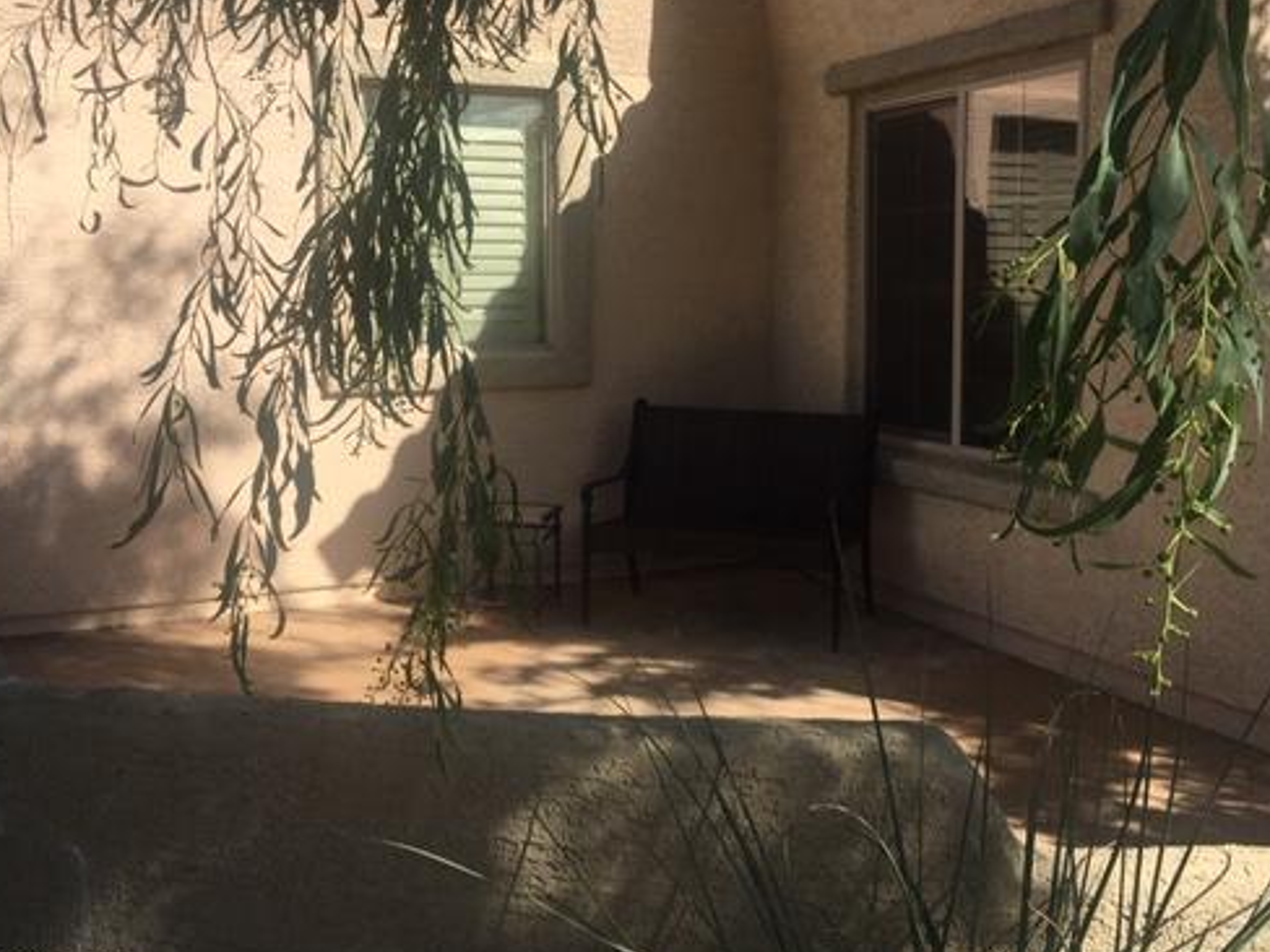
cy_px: 403
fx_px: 1394
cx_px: 716
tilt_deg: -5.1
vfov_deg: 37.6
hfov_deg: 48.9
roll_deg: -0.3
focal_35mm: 38
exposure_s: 1/1374
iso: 25
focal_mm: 4.15
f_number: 2.2
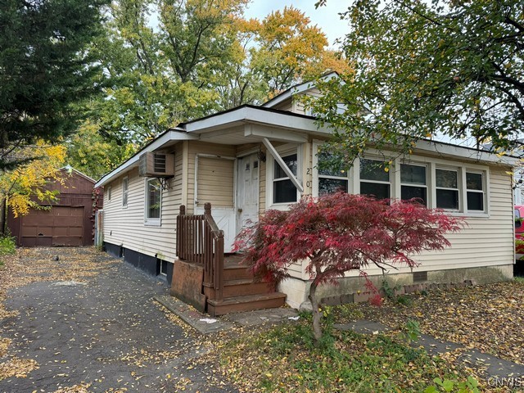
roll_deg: -1.2
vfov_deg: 56.8
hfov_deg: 71.6
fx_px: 363
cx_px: 262
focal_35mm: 24
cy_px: 196
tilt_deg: +3.1
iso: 64
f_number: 1.78
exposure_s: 1/122
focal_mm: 6.76
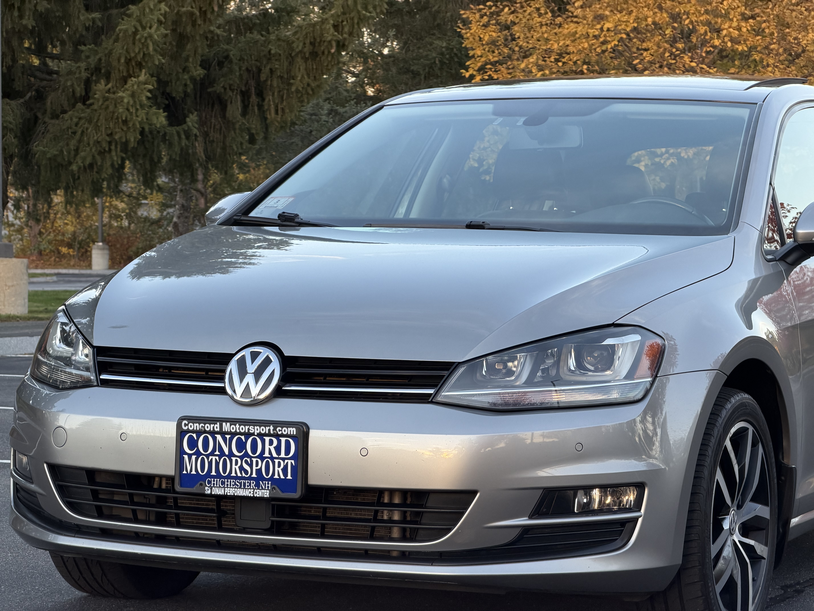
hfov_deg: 19.6
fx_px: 2352
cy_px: 306
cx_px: 407
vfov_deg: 14.8
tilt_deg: -1.5
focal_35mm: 100
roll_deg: -0.3
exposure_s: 1/121
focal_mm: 16.89
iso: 100
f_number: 2.8
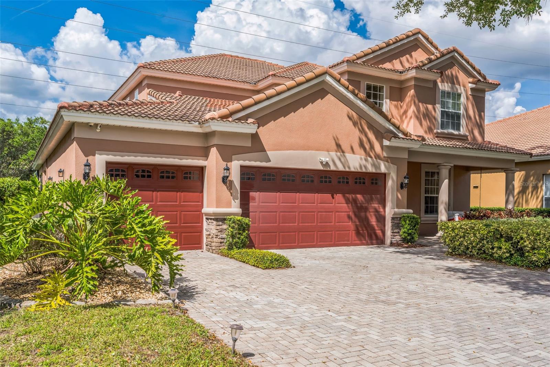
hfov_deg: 61.9
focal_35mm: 30
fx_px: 458
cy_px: 184
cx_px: 275
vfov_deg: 43.6
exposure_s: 1/125
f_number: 9
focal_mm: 30
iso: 100
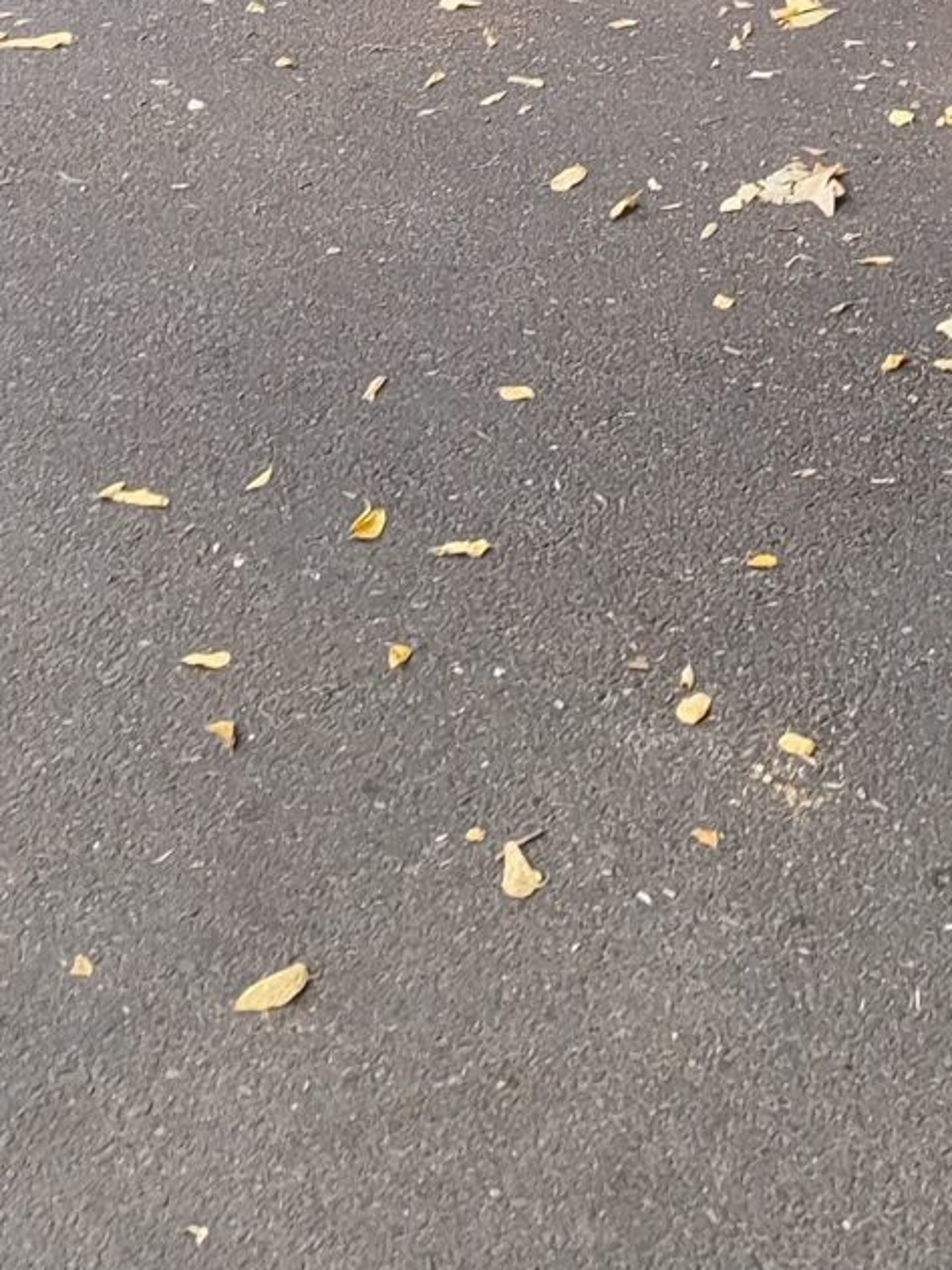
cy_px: -624
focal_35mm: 73
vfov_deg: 22.2
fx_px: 2678
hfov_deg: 19.0
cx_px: 1143
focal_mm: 5.89
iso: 64
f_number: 1.89
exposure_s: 1/100
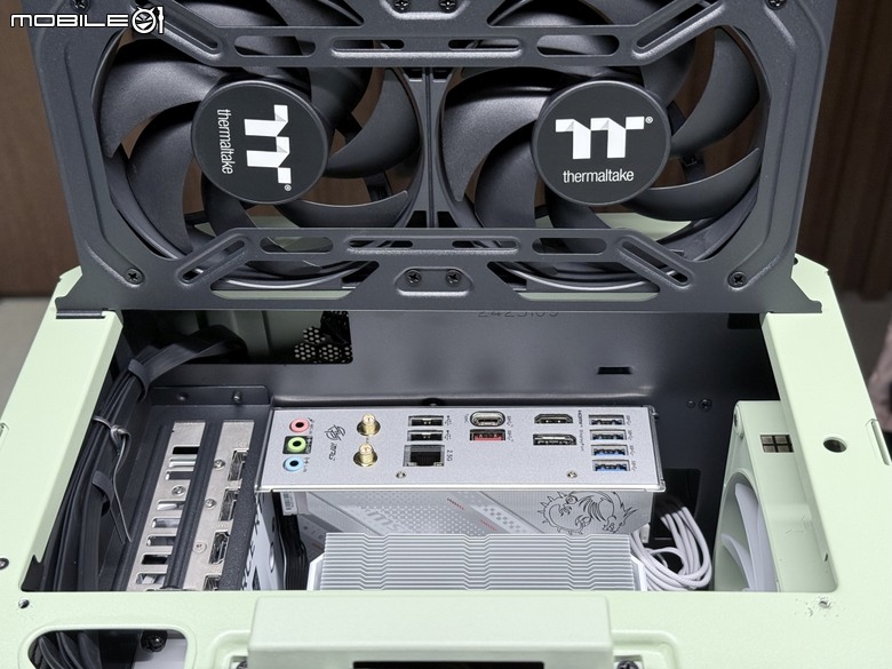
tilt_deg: -40.7
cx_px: 446
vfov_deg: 30.3
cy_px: 334
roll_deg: +2.5
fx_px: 1237
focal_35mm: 48
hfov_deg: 39.7
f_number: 1.78
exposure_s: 1/100
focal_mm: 6.76
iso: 125
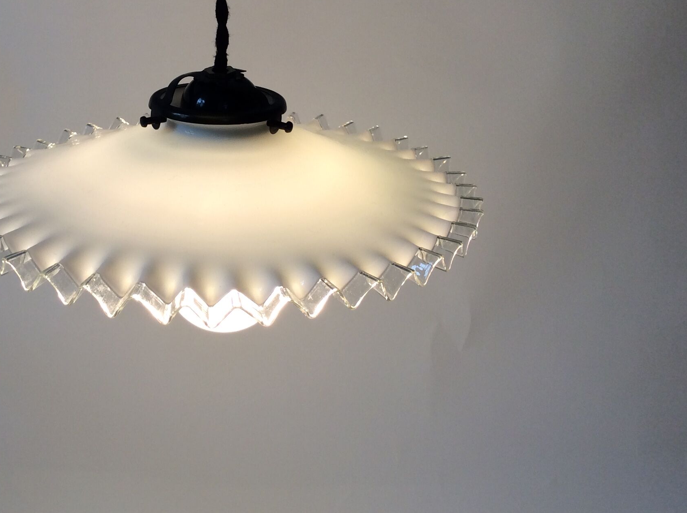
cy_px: 142
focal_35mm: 49
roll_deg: +1.1
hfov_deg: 38.3
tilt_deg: -21.9
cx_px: 202
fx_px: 971
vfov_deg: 29.2
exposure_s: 1/105
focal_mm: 3.3
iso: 32
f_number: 2.4
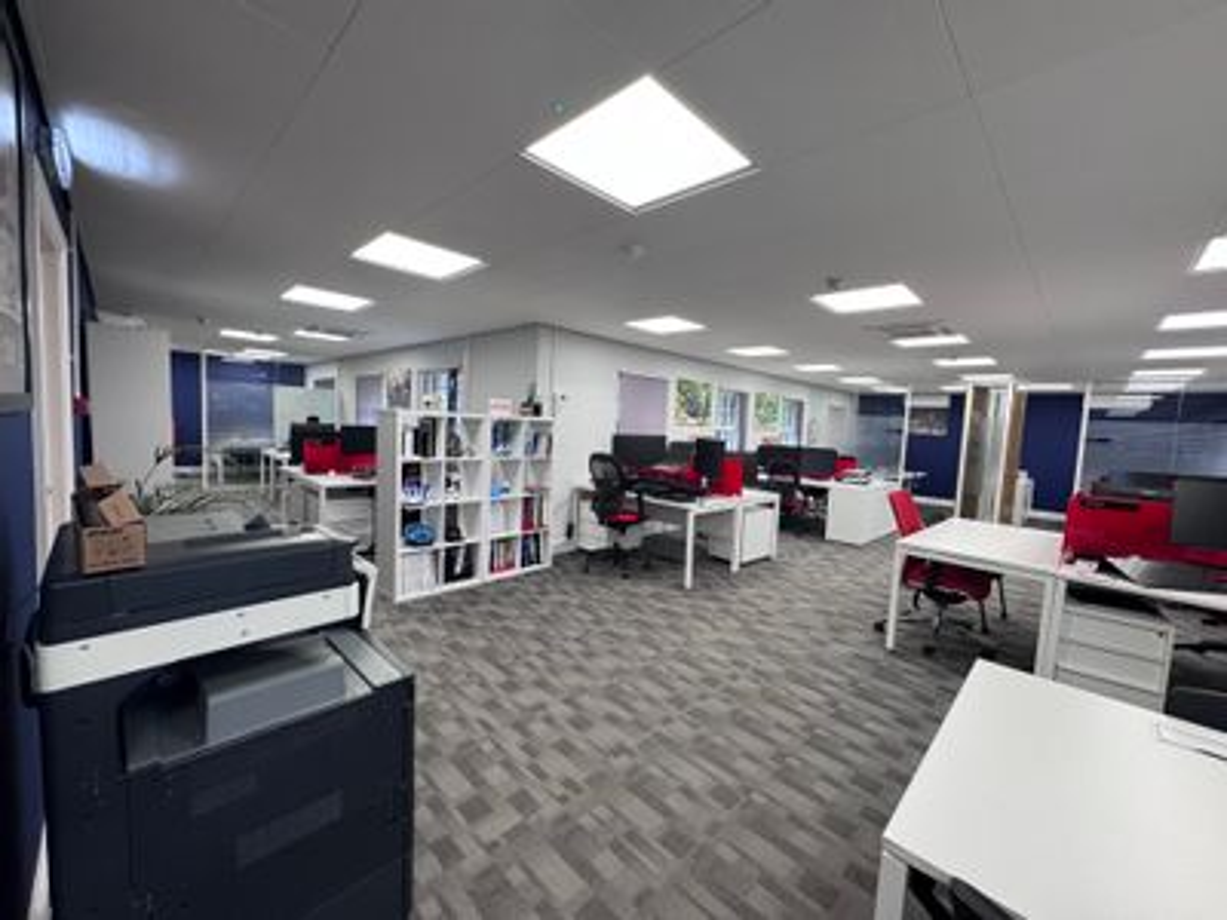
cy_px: 460
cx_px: 614
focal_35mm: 14
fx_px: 496
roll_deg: -2.3
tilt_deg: -4.9
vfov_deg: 85.7
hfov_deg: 102.1
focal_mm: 2.22
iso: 160
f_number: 2.2
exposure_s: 1/100
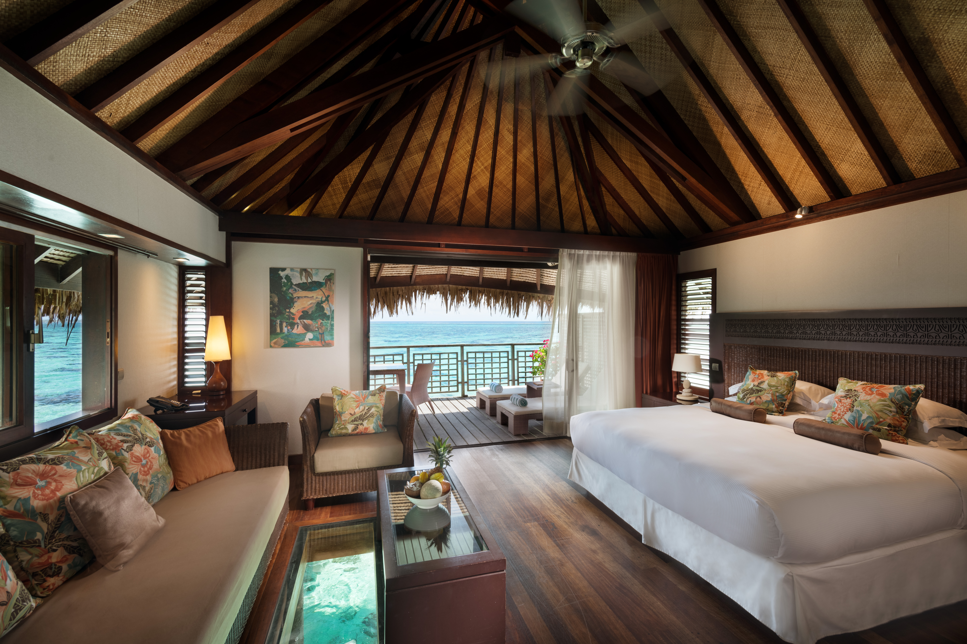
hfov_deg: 100.4
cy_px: 322
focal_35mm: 15
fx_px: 403
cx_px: 484
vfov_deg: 77.3
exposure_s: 1/40
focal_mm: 15
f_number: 11
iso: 160
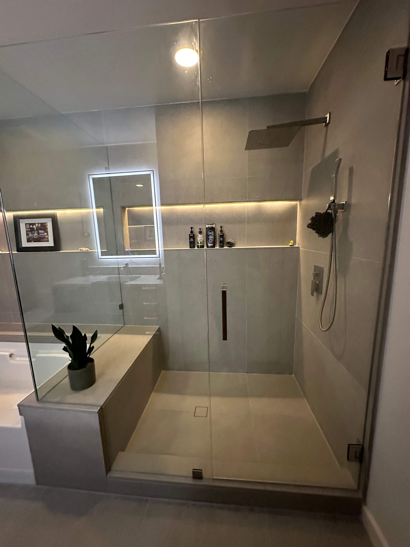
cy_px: 274
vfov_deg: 102.1
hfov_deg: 85.7
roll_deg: +1.2
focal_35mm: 14
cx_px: 205
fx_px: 221
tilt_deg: -10.1
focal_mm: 2.22
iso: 800
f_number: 2.2
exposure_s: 1/59
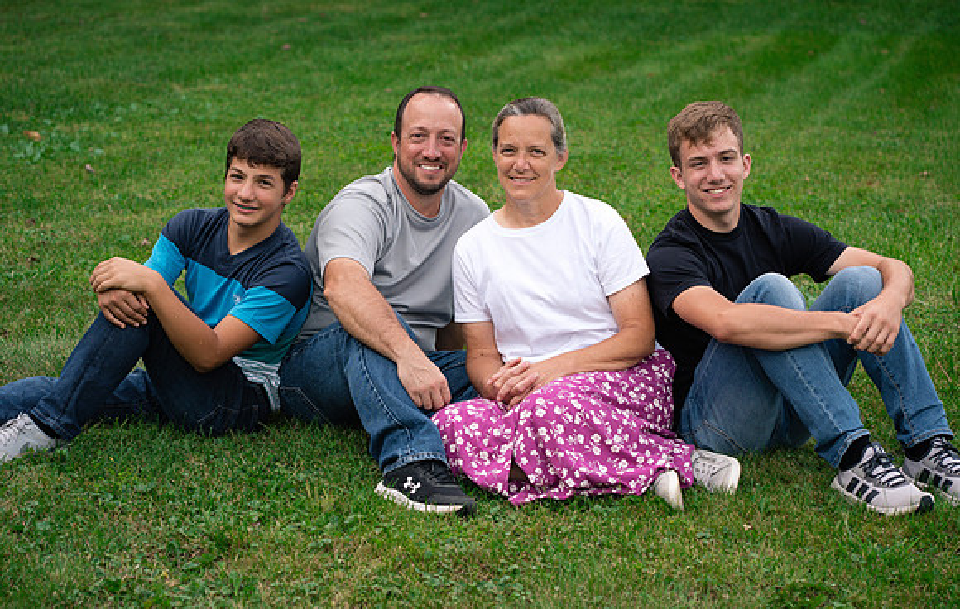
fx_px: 2421
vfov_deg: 14.3
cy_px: 342
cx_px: 447
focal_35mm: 92
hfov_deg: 22.4
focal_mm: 85
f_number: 4.5
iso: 400
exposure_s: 1/400
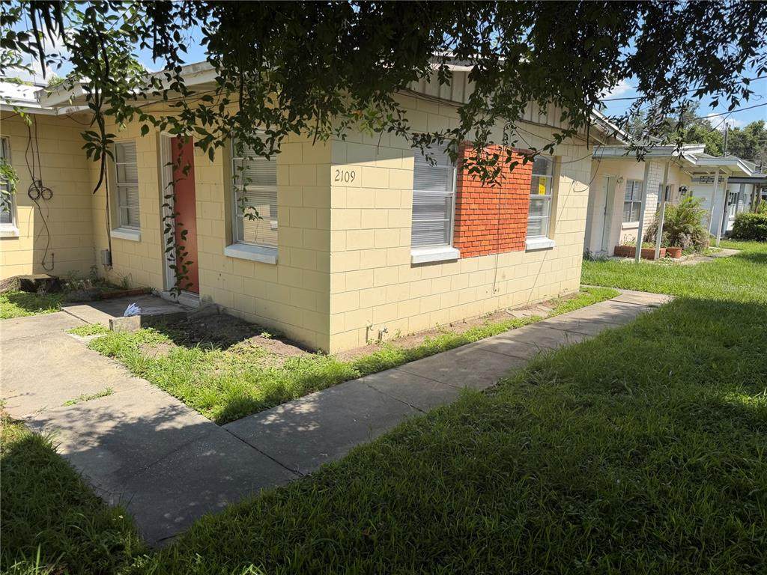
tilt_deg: -9.9
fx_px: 532
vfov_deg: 56.8
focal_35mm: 24
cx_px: 384
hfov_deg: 71.6
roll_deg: -1.4
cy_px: 288
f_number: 1.78
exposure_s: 1/3021
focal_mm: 6.76
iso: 80
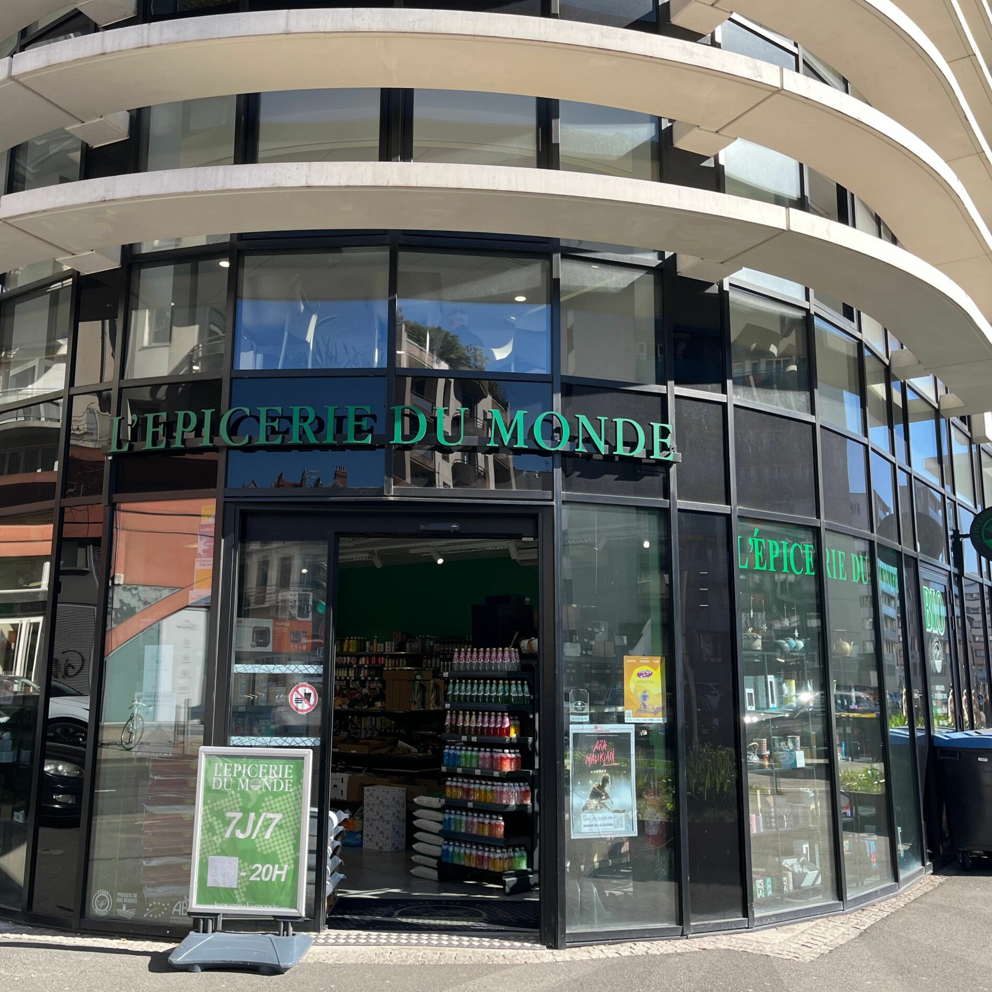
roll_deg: +0.1
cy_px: 496
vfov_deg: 52.5
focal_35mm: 31
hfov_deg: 52.4
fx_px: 1005
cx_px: 440
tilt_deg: +10.7
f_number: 1.6
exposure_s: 1/821
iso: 50
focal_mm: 5.1
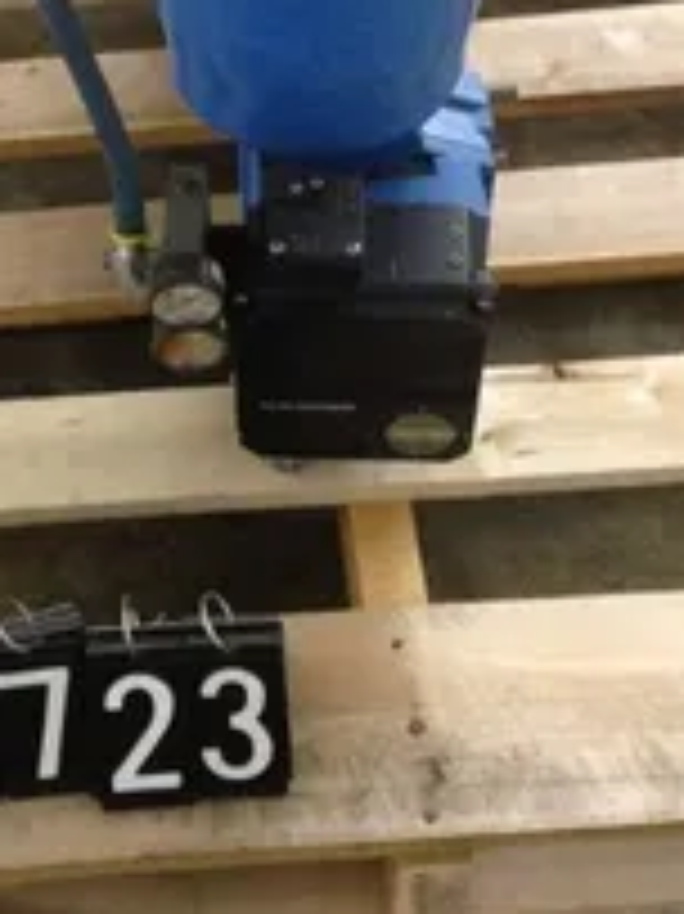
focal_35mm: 69
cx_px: 166
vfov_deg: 27.9
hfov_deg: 21.1
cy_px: 270
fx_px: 1820
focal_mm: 4.28
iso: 250
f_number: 2.4
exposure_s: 1/20
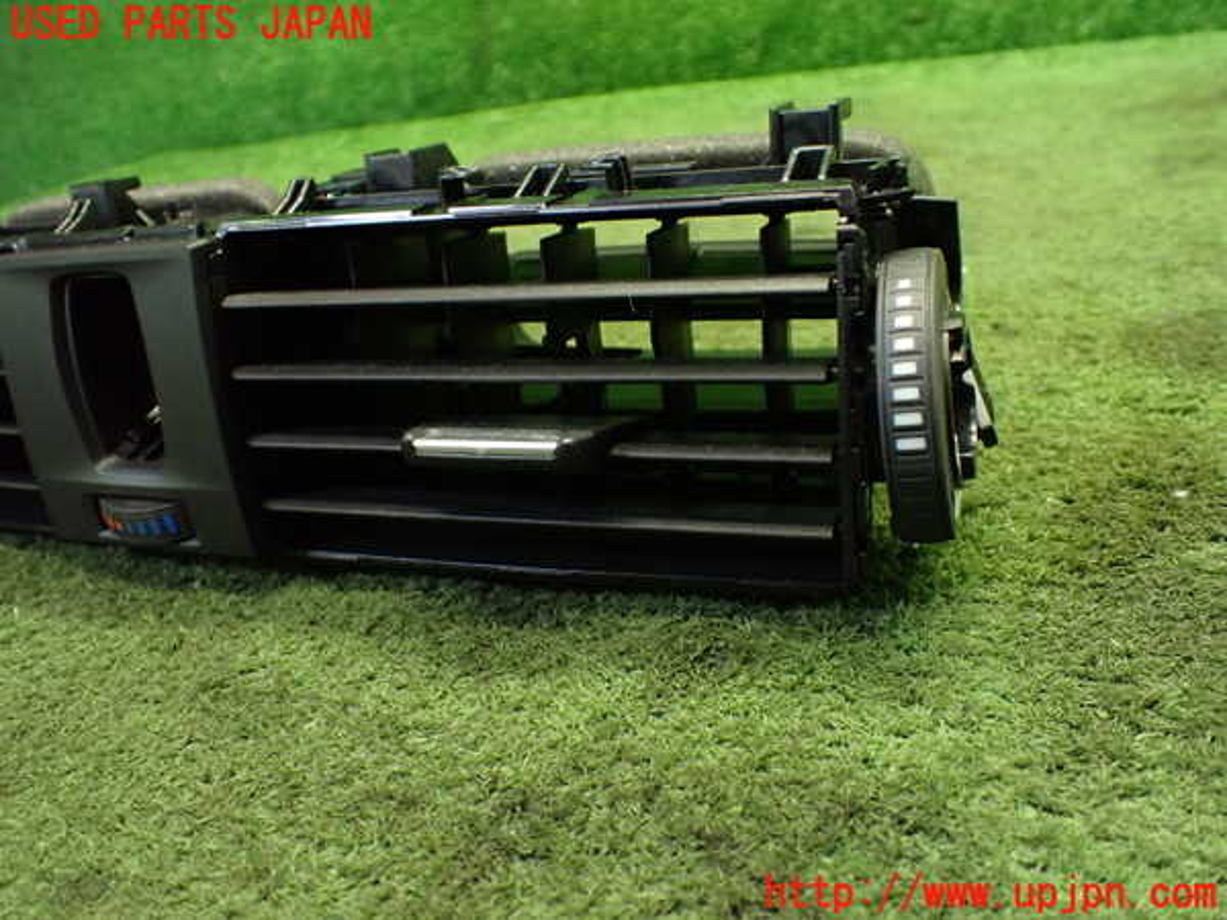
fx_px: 1063
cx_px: 614
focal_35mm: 30
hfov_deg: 60.0
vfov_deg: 46.8
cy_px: 460
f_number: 2.3
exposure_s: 1/60
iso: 800
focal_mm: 5.4
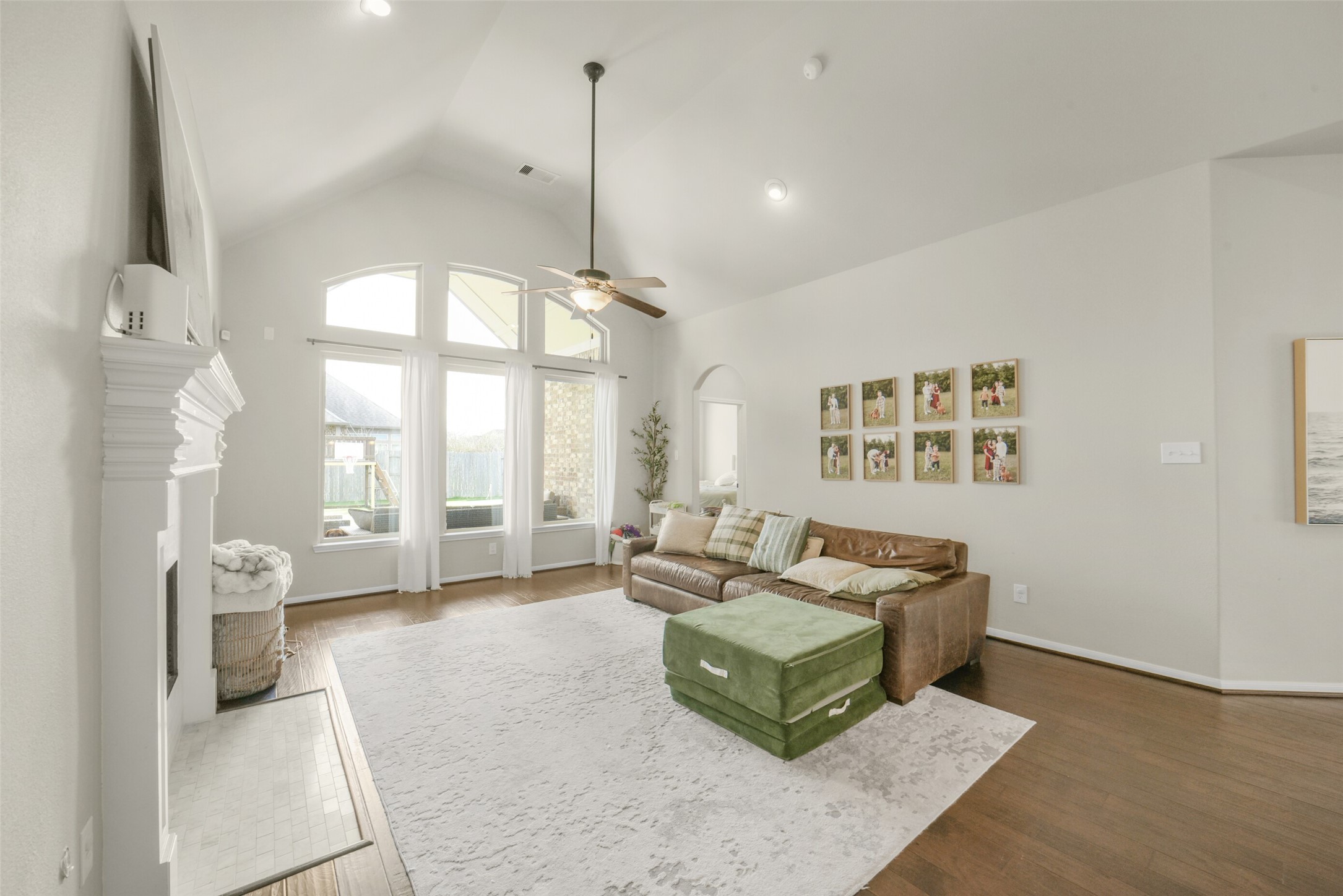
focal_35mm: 14
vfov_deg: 81.2
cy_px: 448
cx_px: 672
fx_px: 522
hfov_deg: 104.2
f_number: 11
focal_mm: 14
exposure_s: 1/25
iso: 500
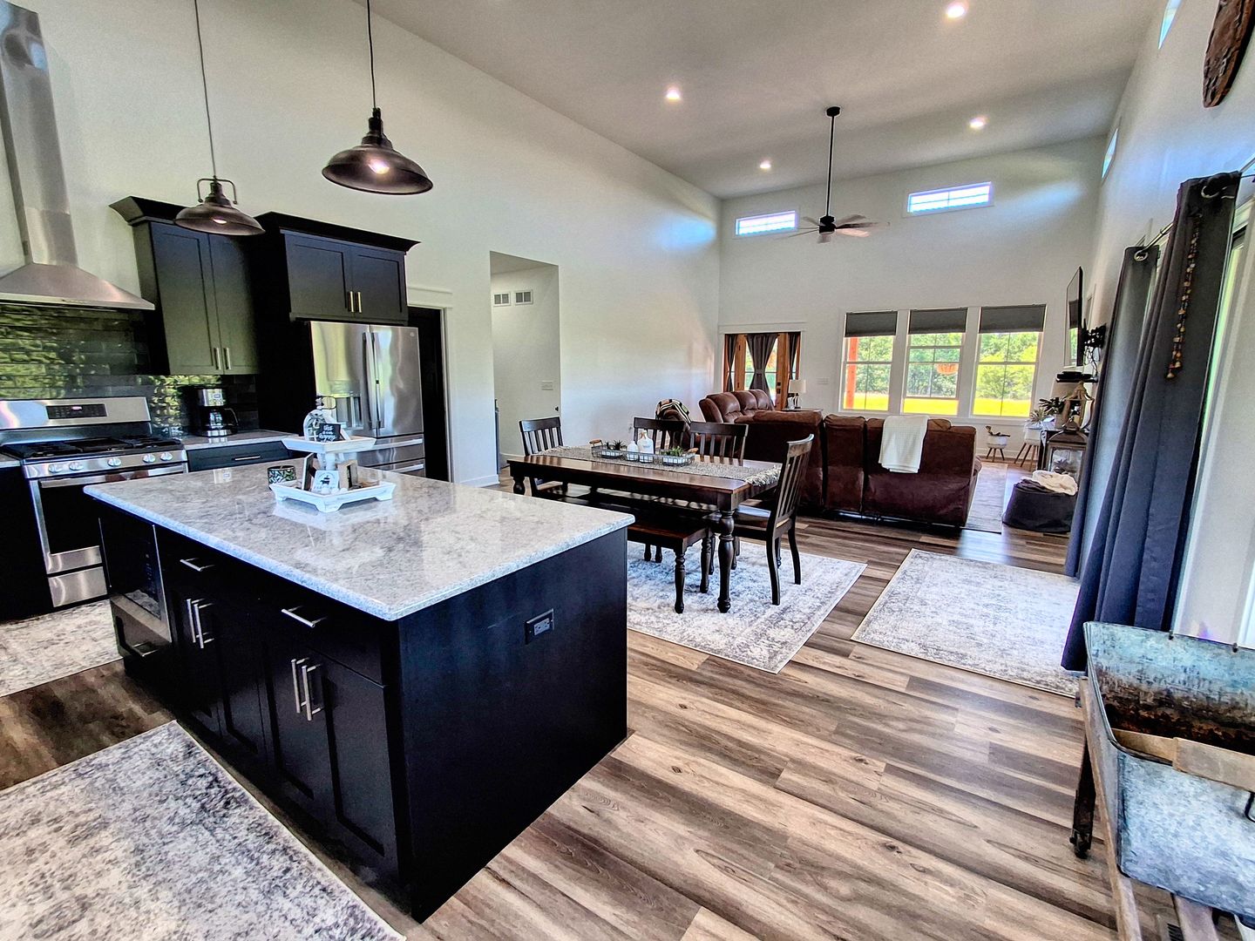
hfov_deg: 94.5
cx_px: 628
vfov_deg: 78.1
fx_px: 580
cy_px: 470
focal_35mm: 16
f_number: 2.2
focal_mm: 1.5
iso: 100
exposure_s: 1/40
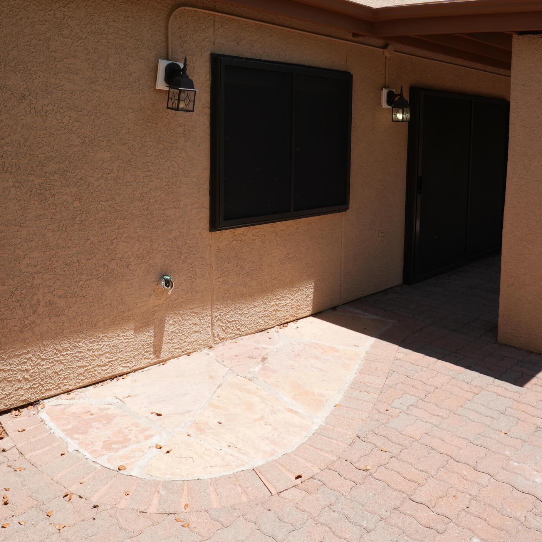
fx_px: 514
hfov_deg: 55.6
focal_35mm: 29
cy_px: 180
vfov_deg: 54.5
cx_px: 262
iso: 100
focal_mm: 16
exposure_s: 1/125
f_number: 10
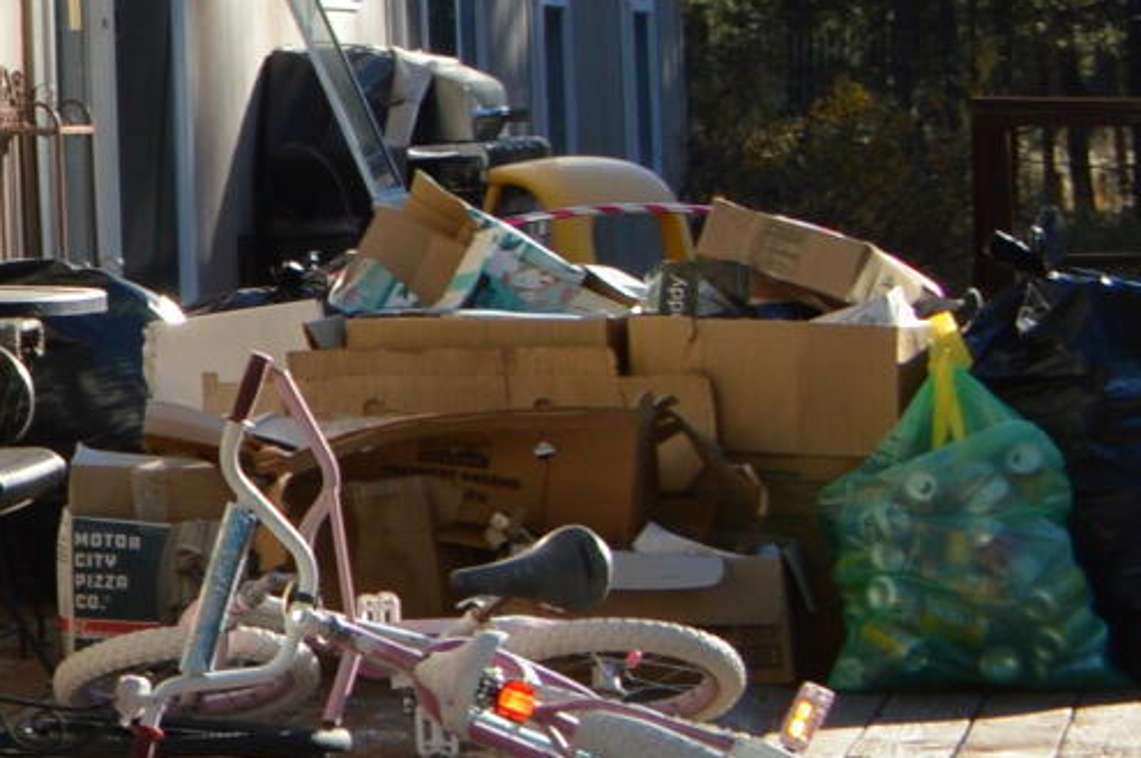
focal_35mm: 182
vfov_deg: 7.4
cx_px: -2261
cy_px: -461
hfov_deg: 9.1
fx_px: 5763
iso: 100
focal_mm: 20
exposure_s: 1/200
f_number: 7.1
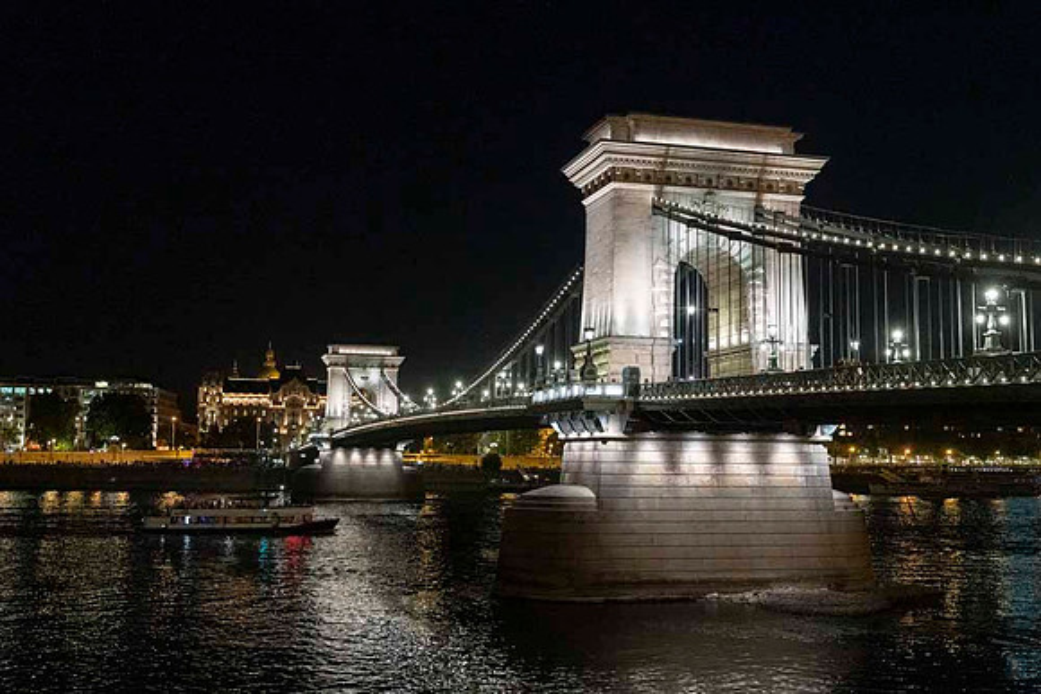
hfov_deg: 47.0
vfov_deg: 32.3
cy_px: 347
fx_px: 1198
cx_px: 520
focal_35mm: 41
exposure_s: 1/80
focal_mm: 40
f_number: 4
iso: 6400
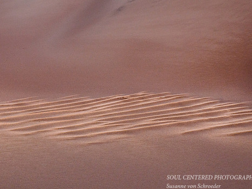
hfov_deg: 11.7
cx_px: 105
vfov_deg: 8.8
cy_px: 88
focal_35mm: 170
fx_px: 1235
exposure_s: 1/30
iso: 800
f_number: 16
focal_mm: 95
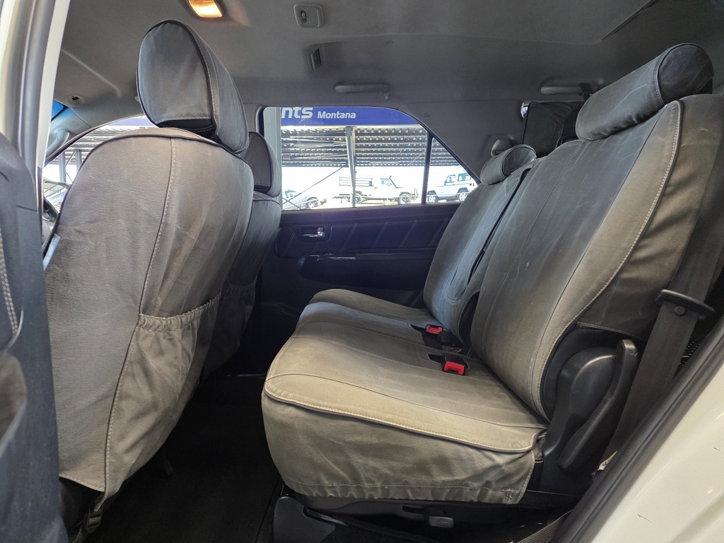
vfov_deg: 58.9
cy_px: 272
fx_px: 481
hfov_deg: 73.9
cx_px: 362
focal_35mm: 23
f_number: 1.7
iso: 400
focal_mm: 6.25
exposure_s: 1/100
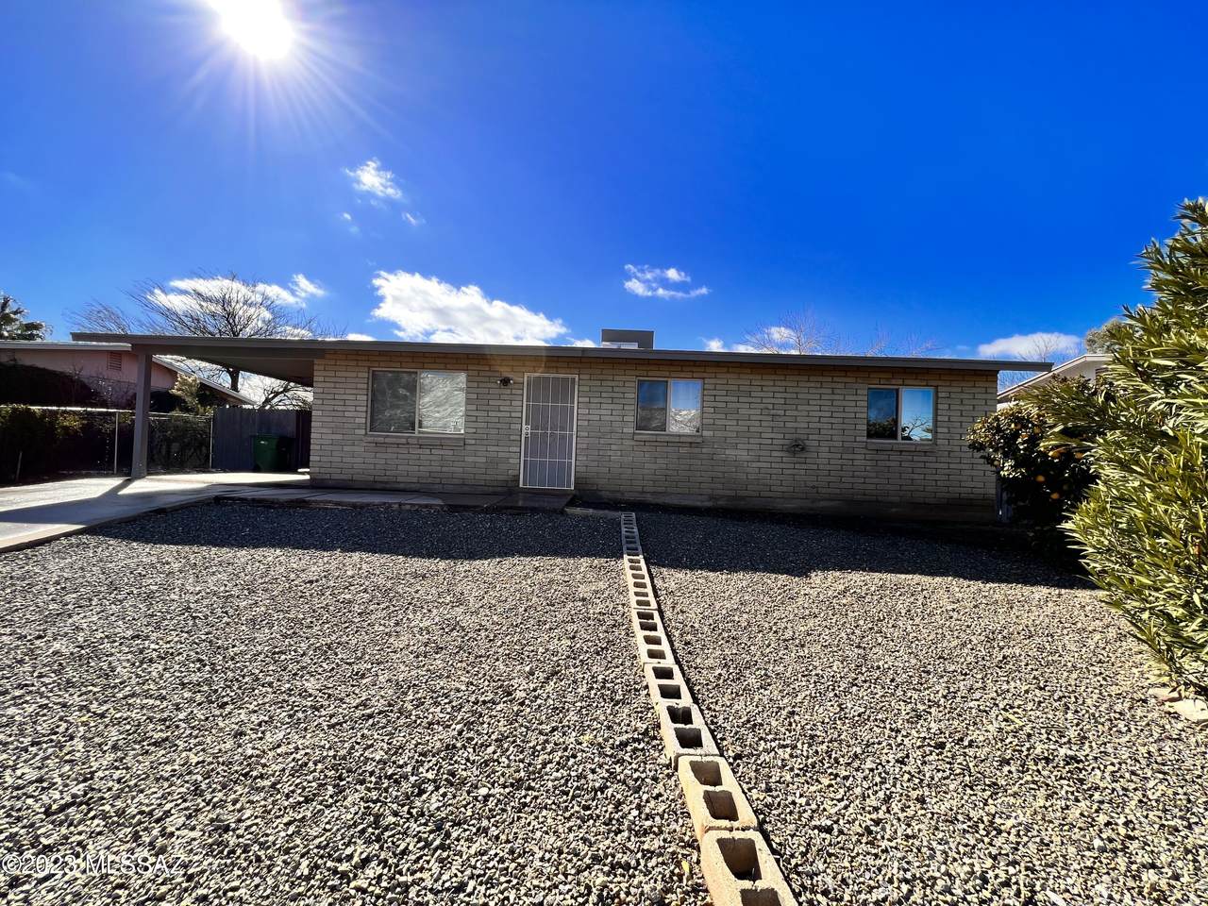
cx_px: 604
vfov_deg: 89.9
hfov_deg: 106.2
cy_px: 453
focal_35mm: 13
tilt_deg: +1.1
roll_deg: -1.9
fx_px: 454
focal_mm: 1.57
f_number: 1.8
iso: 32
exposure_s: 1/1193
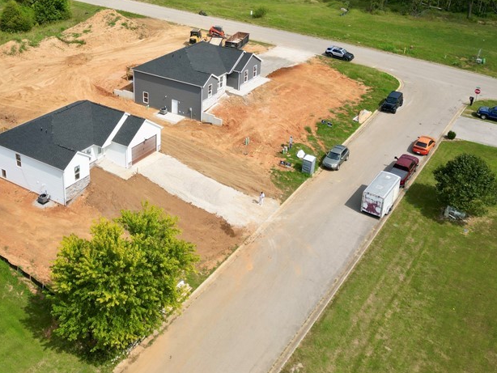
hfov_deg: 46.0
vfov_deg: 35.2
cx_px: 164
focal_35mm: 40
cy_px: 93
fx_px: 575
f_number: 1.7
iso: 110
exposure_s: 1/3000
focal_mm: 6.72
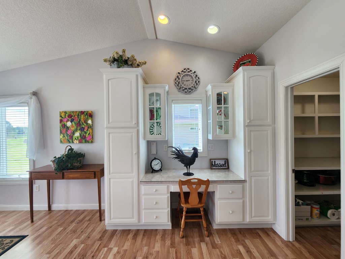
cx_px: 172
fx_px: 130
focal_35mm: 13
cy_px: 130
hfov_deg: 106.2
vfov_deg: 89.9
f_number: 2.2
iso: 50
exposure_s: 1/60
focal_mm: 2.2
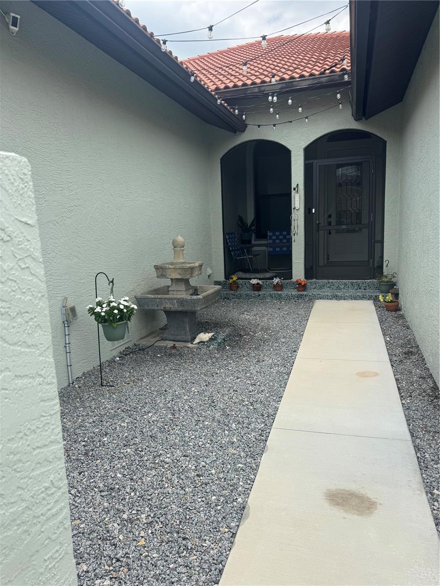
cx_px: 220
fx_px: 407
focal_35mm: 24
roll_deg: +2.0
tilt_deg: -9.2
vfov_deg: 71.6
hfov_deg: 56.8
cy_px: 293
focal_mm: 6.76
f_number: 1.78
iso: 80
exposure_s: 1/2604
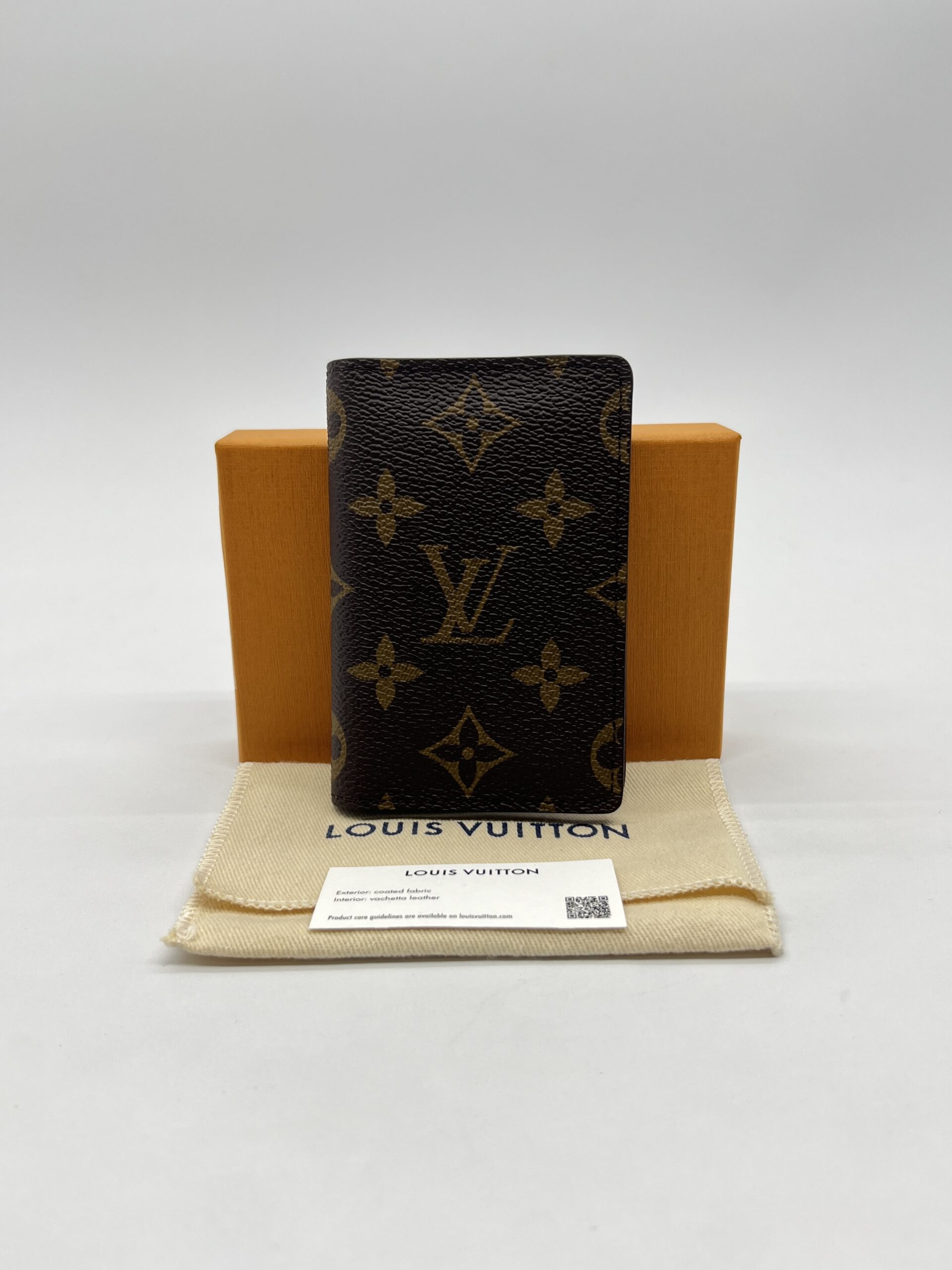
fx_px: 953
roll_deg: +0.3
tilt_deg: -18.3
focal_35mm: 26
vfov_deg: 67.3
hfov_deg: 53.1
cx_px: 476
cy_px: 635
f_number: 1.5
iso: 32
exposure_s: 1/138
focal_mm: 5.7
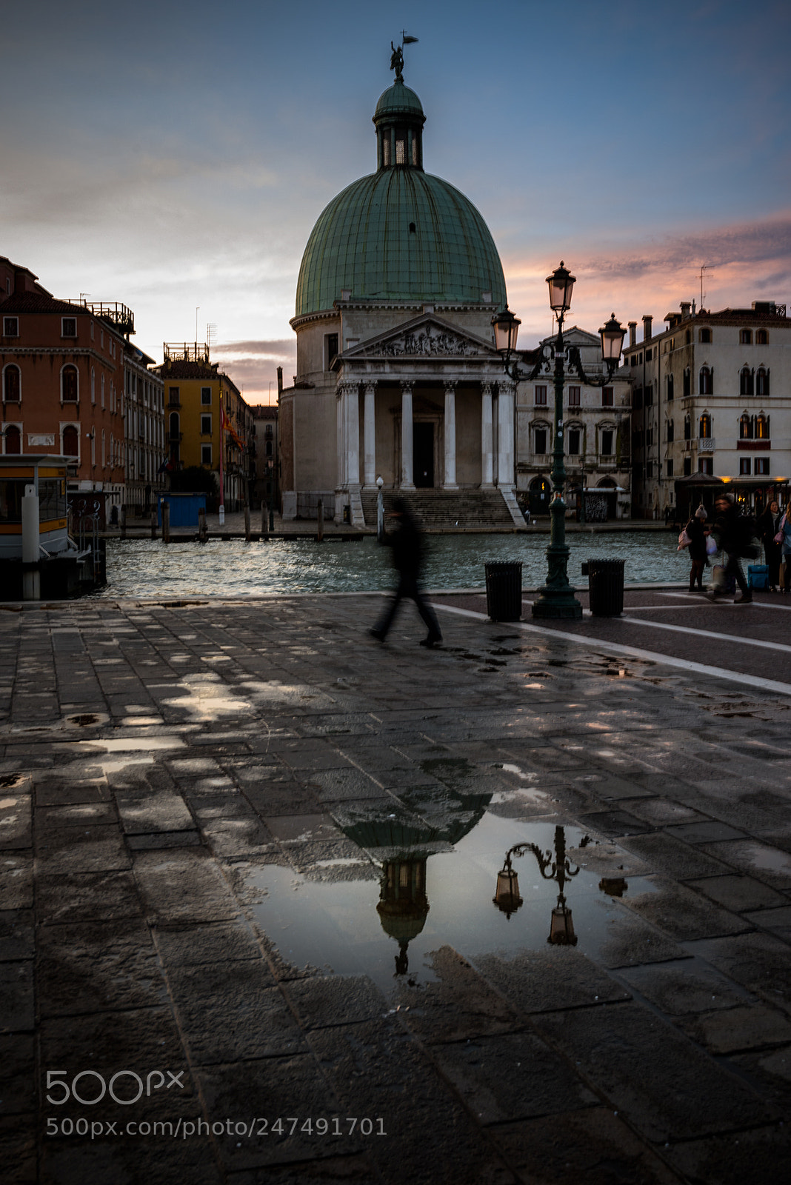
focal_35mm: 34
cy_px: 592
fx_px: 1120
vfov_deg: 55.8
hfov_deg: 38.9
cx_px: 396
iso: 320
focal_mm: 34
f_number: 8
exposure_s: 1/10
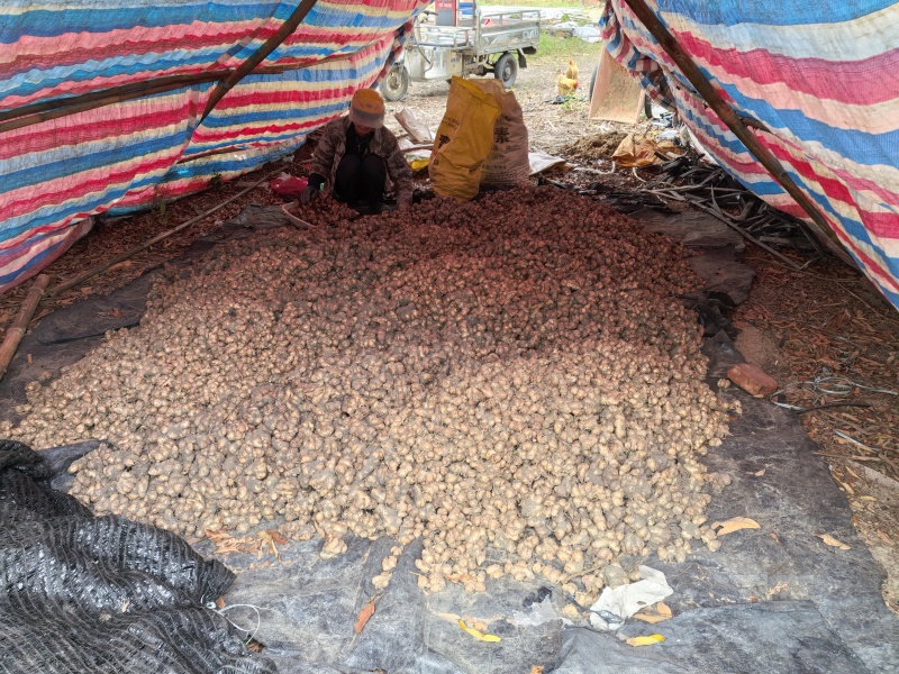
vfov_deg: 51.4
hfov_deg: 65.3
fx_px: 701
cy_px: 337
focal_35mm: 27
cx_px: 450
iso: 100
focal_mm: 5.52
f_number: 1.9
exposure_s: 1/50
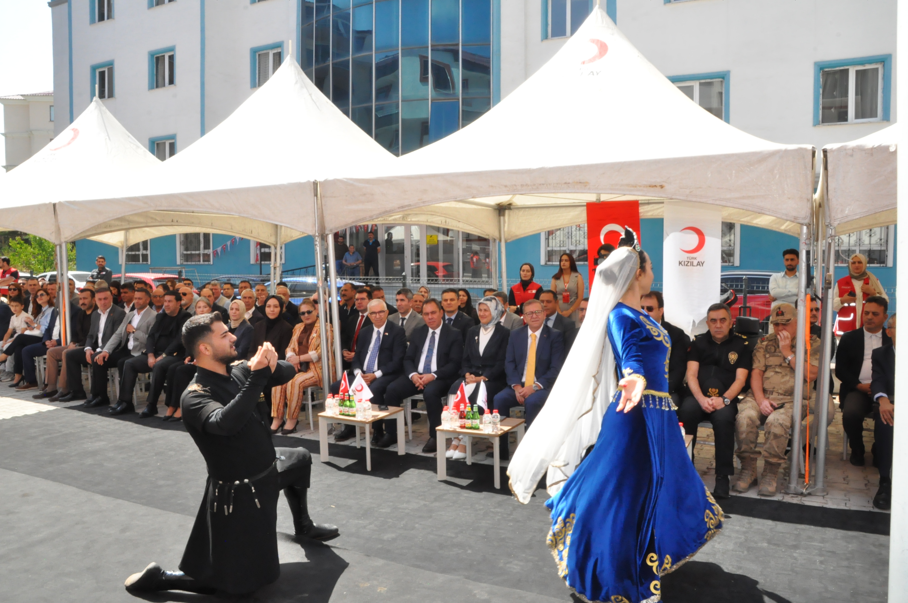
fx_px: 680
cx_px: 454
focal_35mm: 27
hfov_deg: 67.4
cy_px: 302
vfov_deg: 47.8
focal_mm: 18
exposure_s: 1/200
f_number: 22
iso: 1600
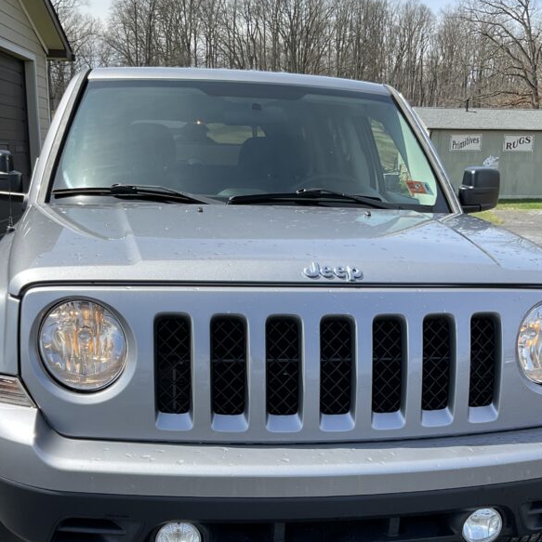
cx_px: 282
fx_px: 797
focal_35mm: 45
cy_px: 392
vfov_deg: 36.8
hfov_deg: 37.5
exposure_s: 1/962
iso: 16
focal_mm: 3
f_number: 1.8
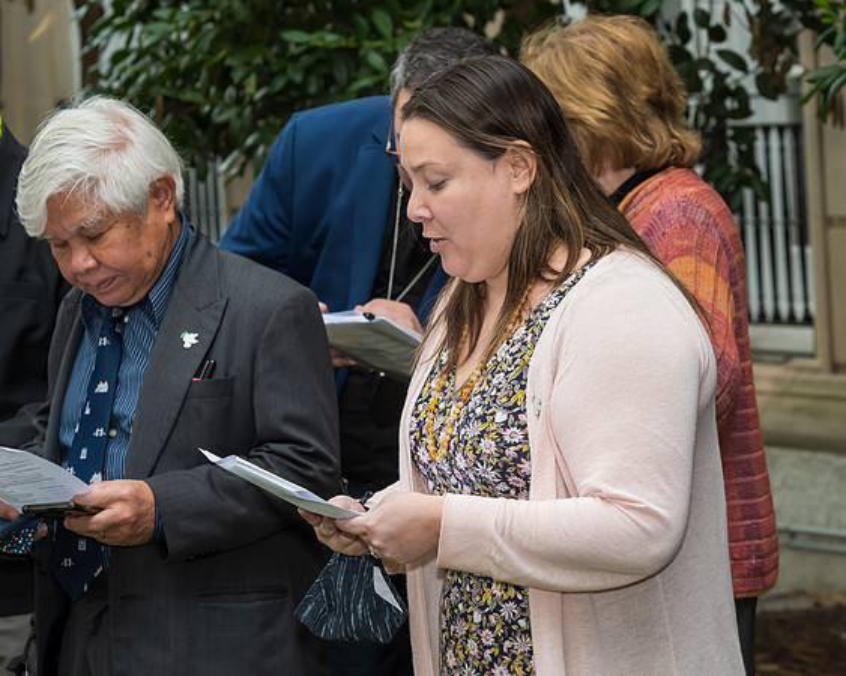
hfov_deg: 9.4
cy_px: 329
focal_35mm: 205
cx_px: 549
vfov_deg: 7.6
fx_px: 5123
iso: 500
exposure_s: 1/250
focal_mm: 112
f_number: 8
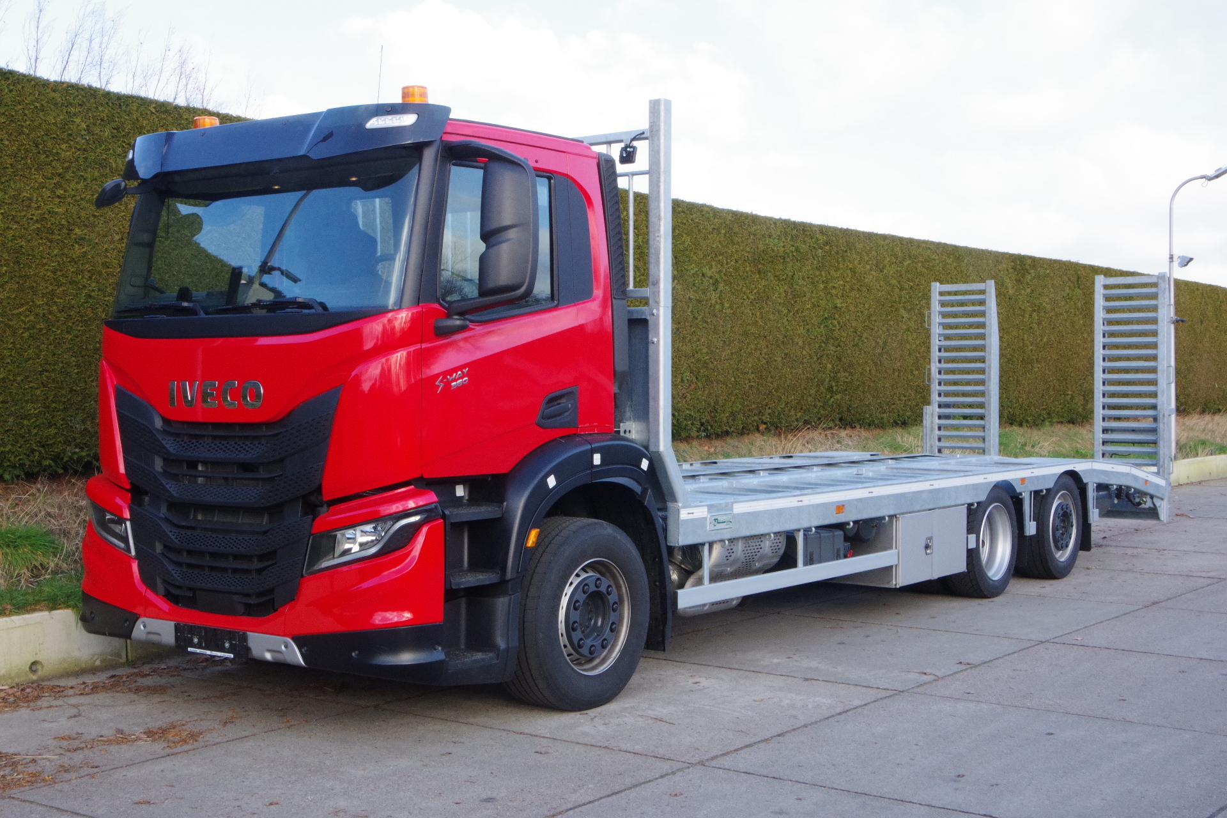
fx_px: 1568
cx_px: 614
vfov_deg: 29.2
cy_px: 409
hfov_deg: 42.7
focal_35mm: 46
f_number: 22
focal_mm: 31
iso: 1600
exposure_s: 1/80
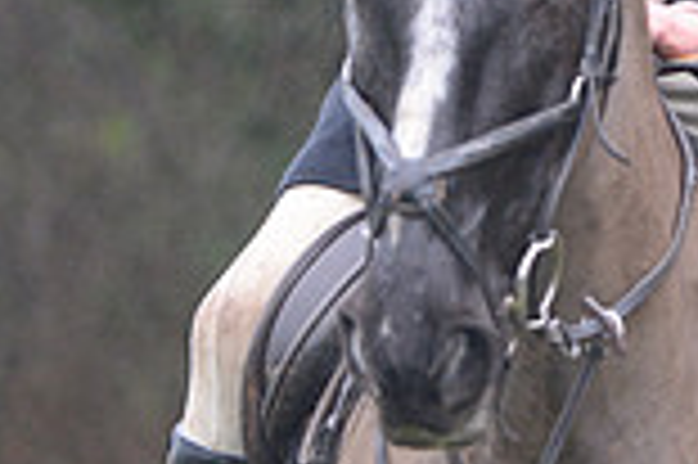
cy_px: -234
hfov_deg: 3.7
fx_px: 10846
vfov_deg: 2.4
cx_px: 1121
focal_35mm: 560
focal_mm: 150
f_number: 2.8
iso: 1600
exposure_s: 1/800
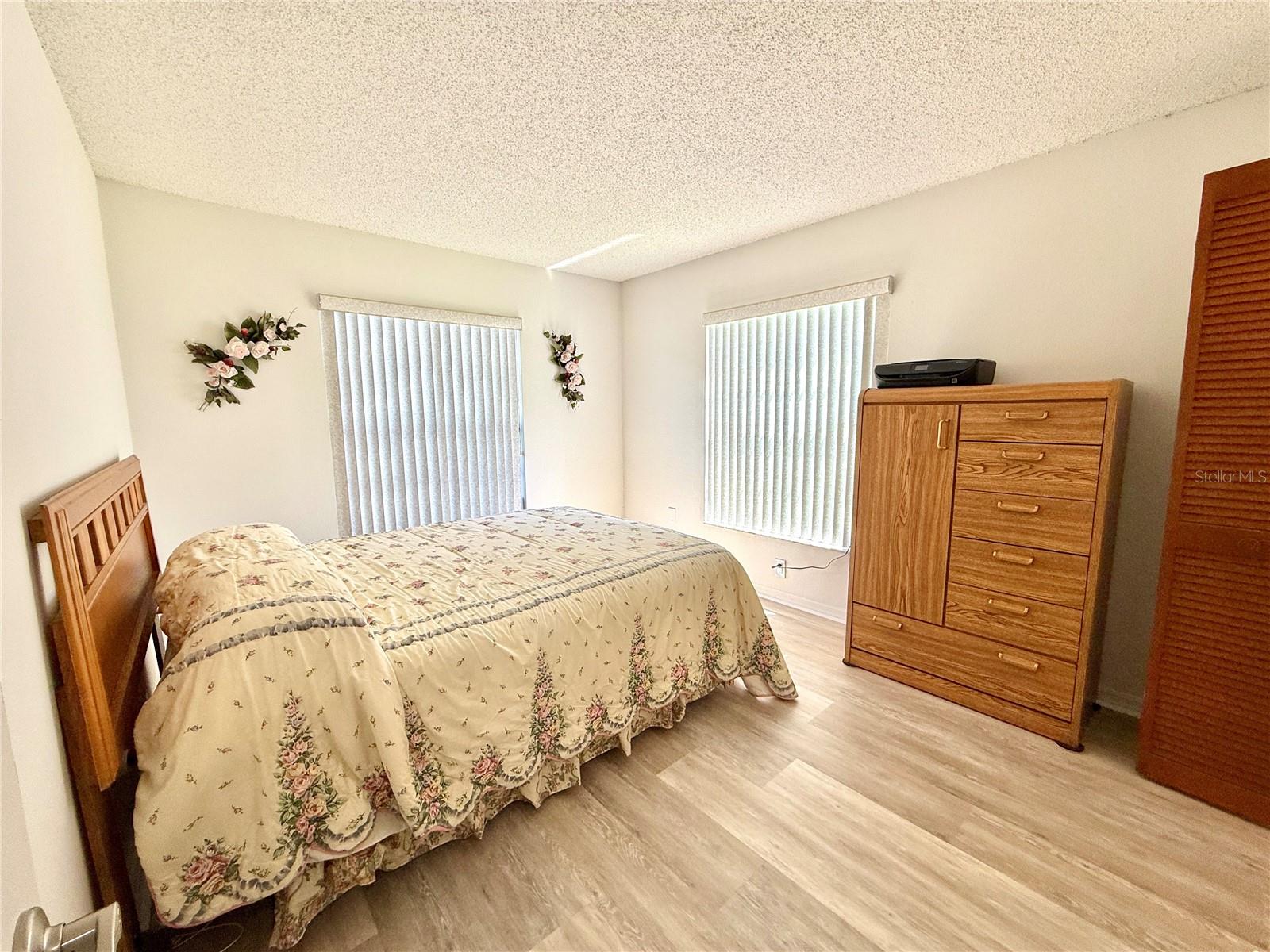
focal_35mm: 14
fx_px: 514
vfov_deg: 85.7
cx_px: 635
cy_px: 476
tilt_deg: -7.3
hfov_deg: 102.1
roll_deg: +0.4
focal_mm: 2.22
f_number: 2.2
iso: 50
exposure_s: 1/159
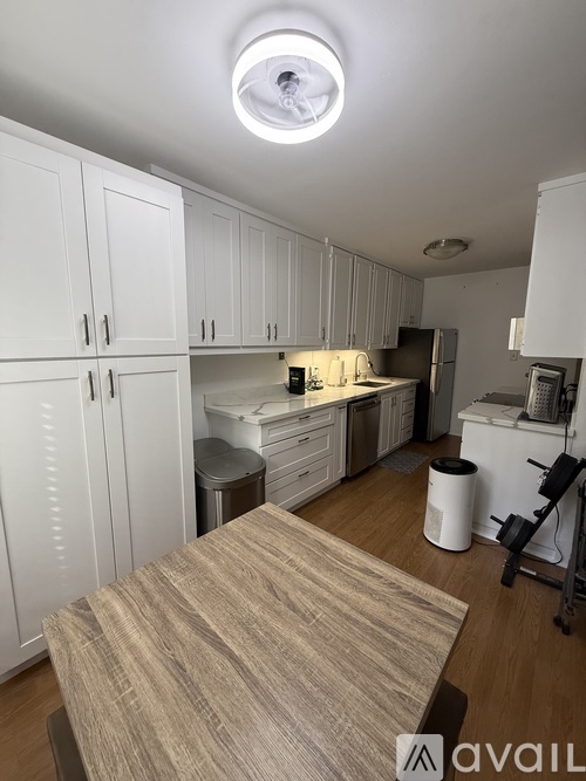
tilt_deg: -8.1
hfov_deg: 85.7
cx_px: 293
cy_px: 390
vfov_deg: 102.1
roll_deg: -0.6
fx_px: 316
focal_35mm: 14
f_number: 2.2
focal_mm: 2.22
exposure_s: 1/99
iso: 200
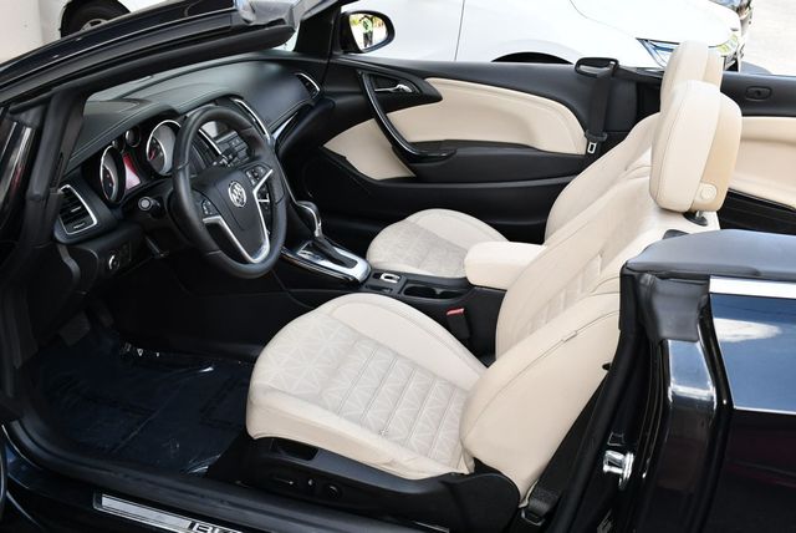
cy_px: 266
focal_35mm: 36
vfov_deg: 36.9
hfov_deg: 53.1
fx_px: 797
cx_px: 398
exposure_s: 1/250
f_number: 5.6
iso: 360
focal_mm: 18
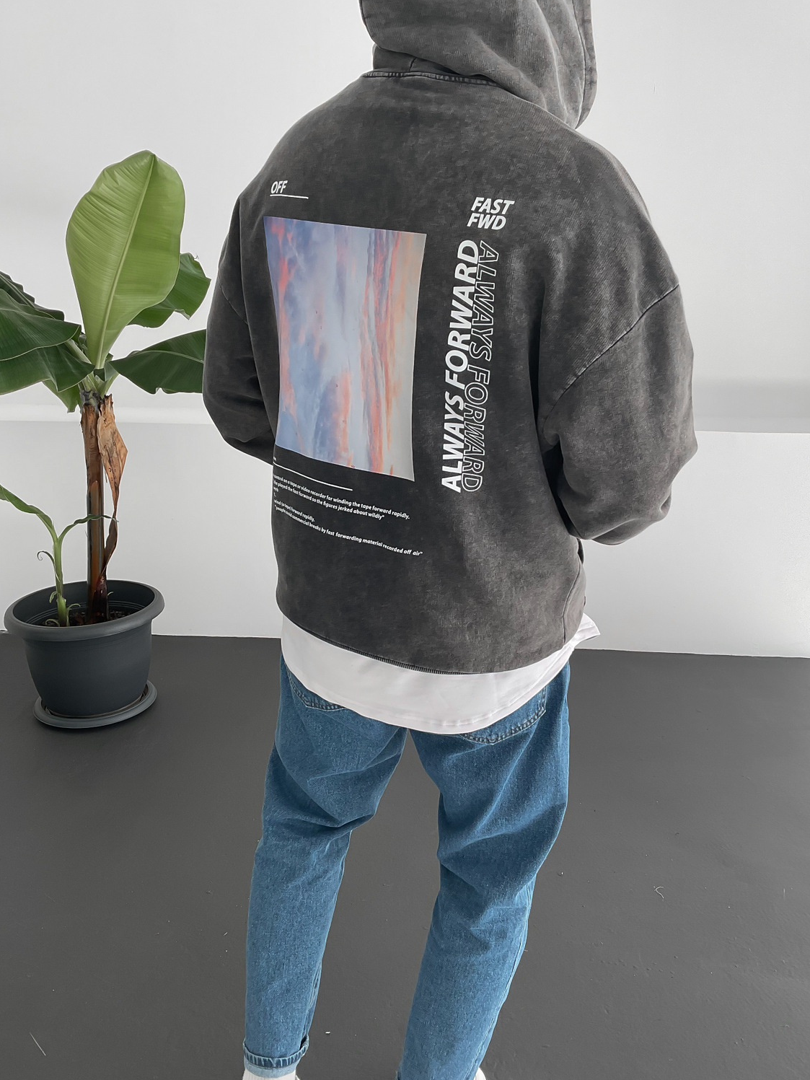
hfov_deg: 45.4
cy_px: 550
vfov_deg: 58.3
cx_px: 408
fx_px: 967
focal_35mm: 31
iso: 16
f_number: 1.8
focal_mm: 3
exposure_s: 1/160
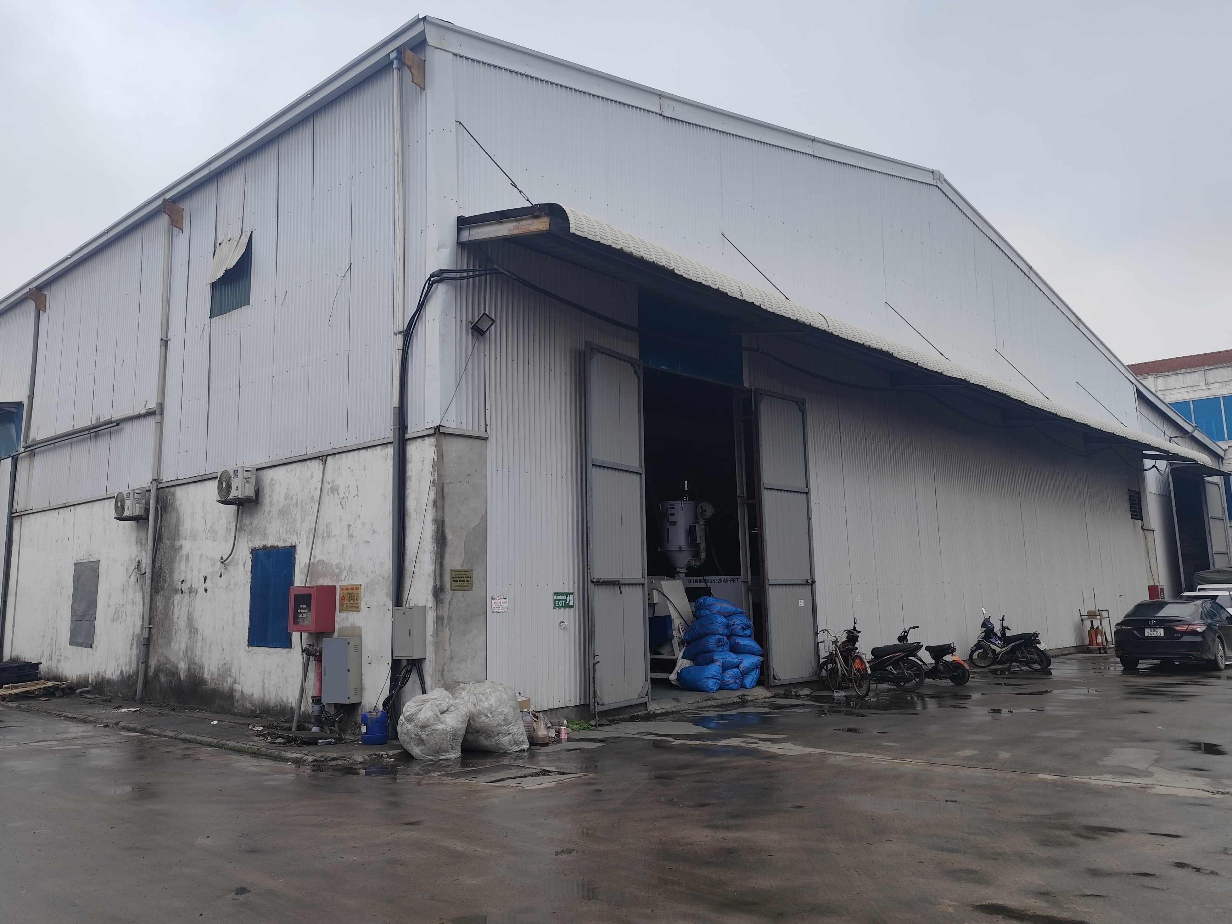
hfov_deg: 65.3
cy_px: 419
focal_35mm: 27
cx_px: 589
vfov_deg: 51.3
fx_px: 961
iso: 50
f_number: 1.65
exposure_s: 1/823
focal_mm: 6.14
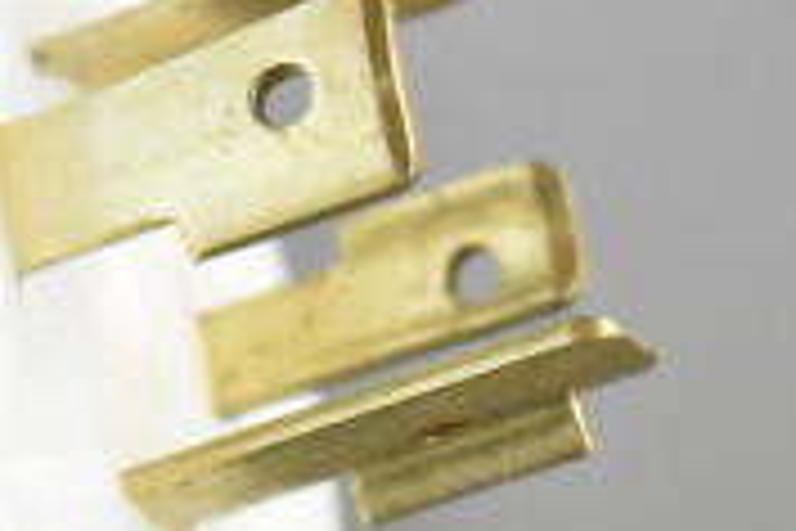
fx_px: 6273
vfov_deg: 4.8
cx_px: -288
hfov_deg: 7.2
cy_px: 358
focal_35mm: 284
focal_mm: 55
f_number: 5.6
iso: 14400
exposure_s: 1/100
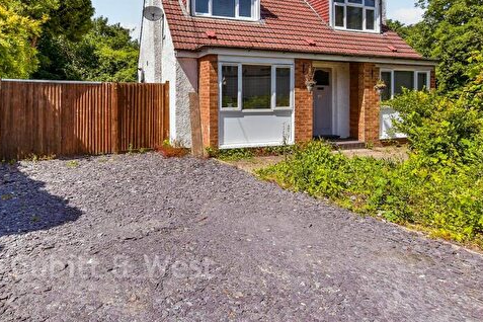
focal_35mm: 22
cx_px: 210
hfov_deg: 78.2
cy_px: 105
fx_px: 295
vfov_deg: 55.9
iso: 160
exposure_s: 1/400
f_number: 8
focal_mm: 10
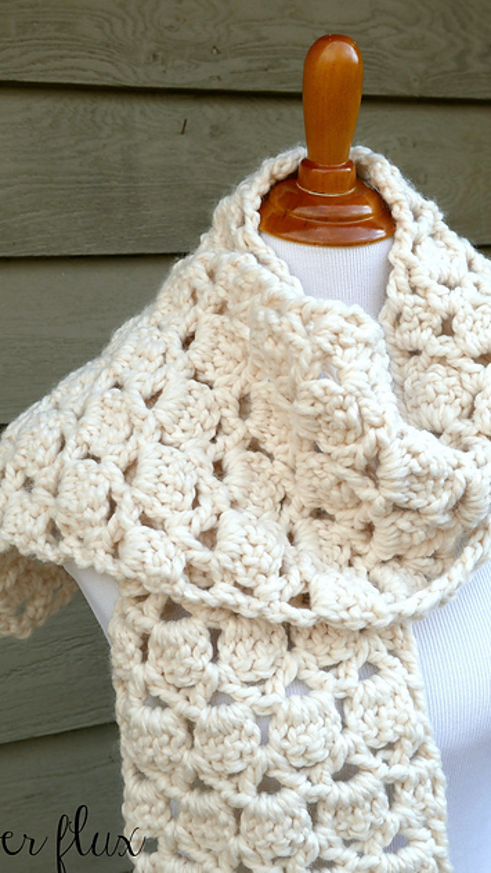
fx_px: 972
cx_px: 266
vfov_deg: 48.4
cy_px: 439
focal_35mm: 42
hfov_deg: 28.3
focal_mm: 19
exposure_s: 1/160
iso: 200
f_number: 5.6
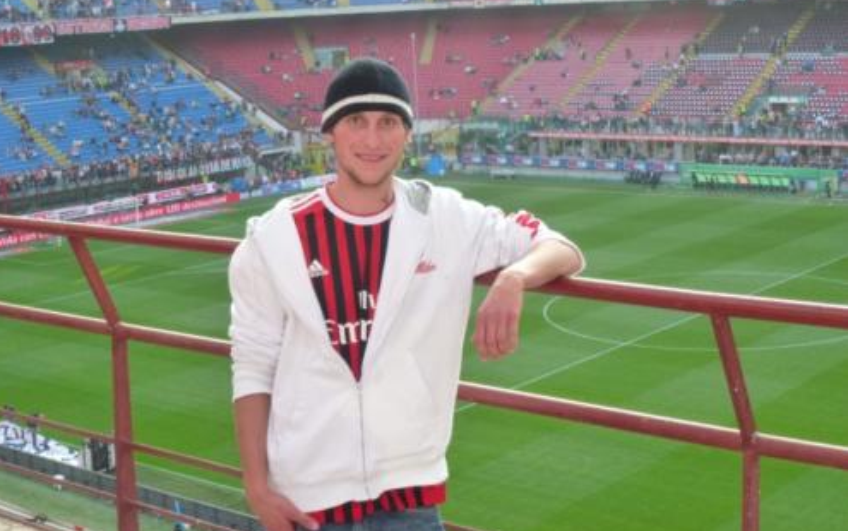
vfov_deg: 21.3
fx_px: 1411
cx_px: 421
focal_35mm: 61
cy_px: 217
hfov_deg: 33.5
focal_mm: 10.1
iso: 200
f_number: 4.4
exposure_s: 1/60
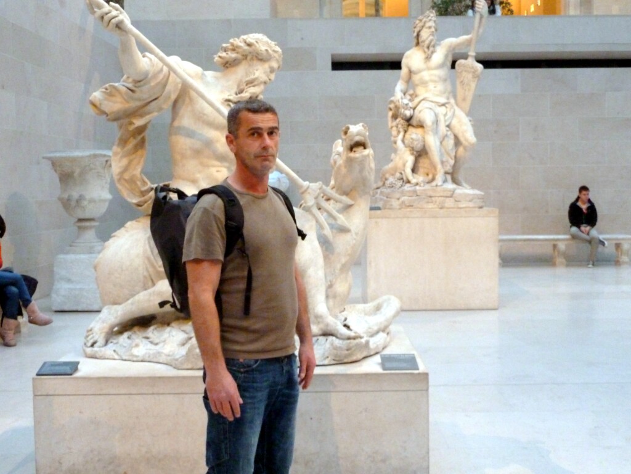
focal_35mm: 42
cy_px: 237
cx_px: 316
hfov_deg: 44.8
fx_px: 766
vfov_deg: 34.3
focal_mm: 6.9
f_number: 3.7
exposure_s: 1/15
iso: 800
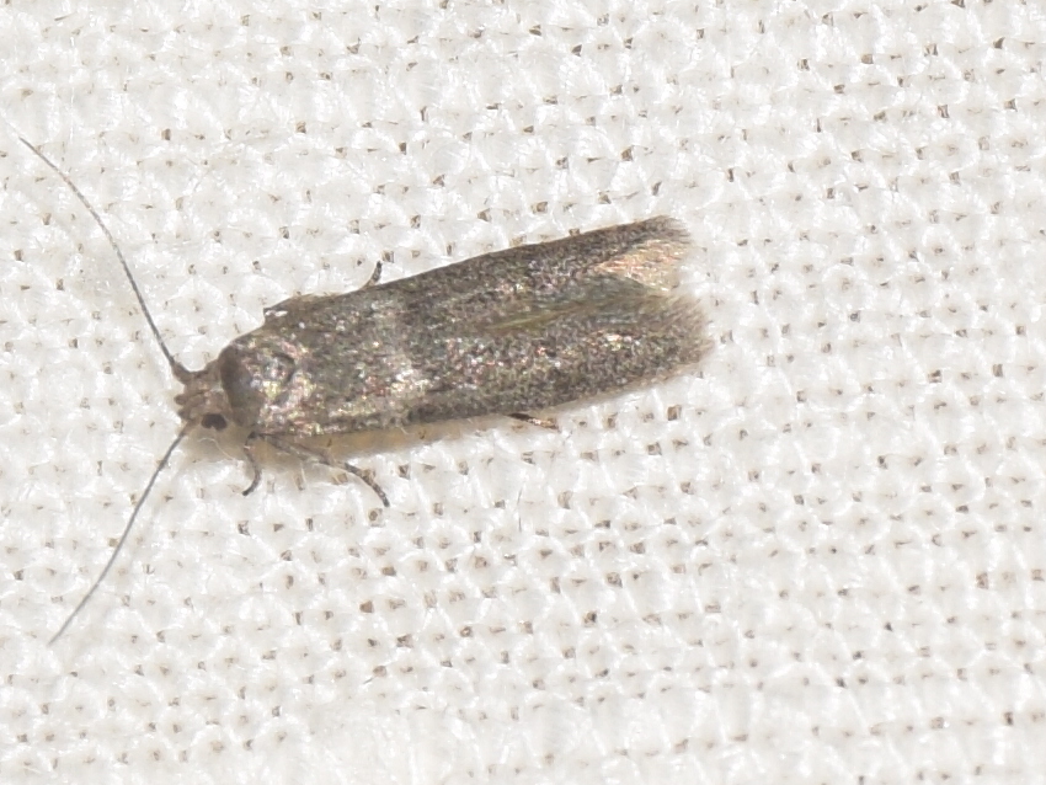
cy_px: 392
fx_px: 6891
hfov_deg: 8.7
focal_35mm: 228
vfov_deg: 6.5
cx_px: 473
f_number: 11
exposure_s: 1/160
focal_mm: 140
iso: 100
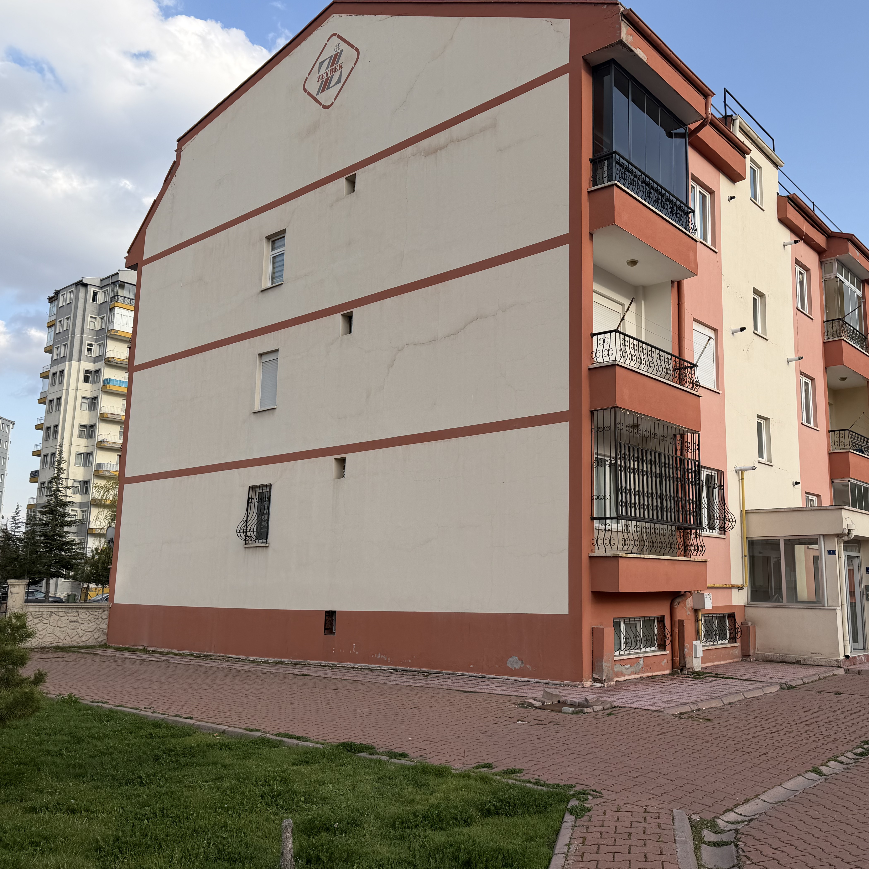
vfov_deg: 55.6
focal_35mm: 29
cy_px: 436
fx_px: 824
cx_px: 559
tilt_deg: +12.0
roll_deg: -0.1
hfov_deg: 54.8
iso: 80
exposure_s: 1/2370
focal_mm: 6.76
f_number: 1.78
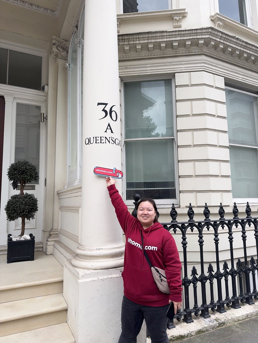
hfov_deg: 56.8
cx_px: 129
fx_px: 238
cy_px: 172
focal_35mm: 24
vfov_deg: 71.6
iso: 80
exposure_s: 1/693
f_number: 1.78
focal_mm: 6.76
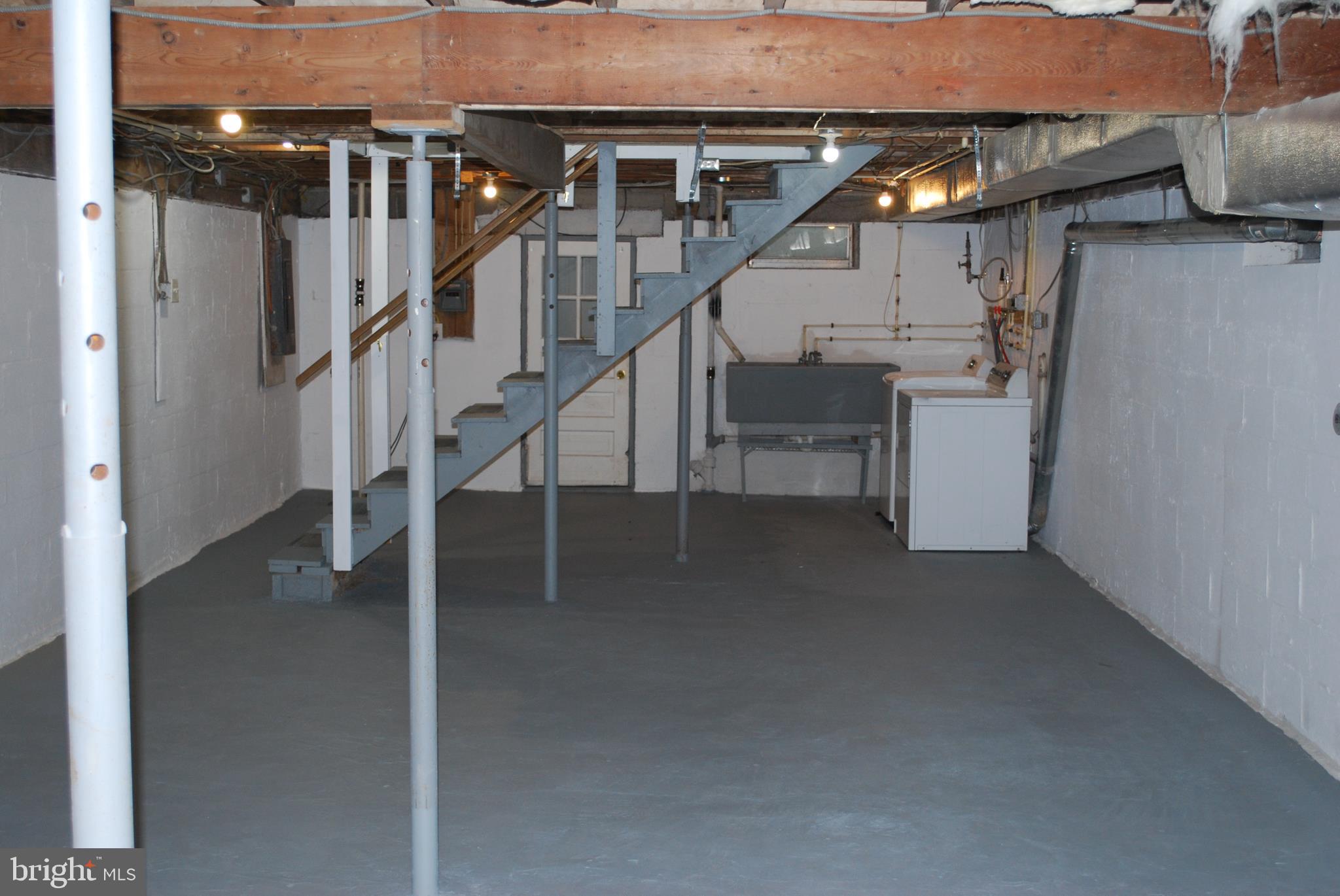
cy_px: 448
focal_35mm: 45
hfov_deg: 43.6
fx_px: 1677
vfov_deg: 29.9
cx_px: 670
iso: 450
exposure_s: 1/60
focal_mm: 30
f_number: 4.8
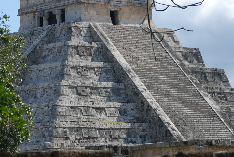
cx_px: 107
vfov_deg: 7.1
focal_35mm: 195
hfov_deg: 10.5
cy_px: 73
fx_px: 1269
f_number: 5.6
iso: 100
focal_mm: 70
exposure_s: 1/400
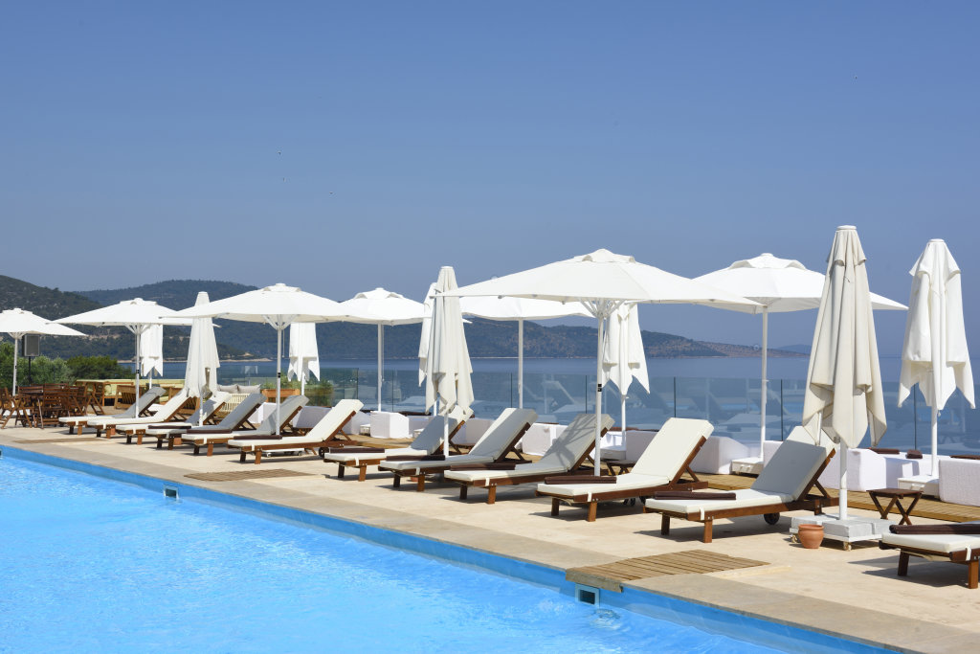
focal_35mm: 45
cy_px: 327
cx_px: 490
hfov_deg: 43.6
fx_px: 1225
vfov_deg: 29.9
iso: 100
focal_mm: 45
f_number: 11
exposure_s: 1/200
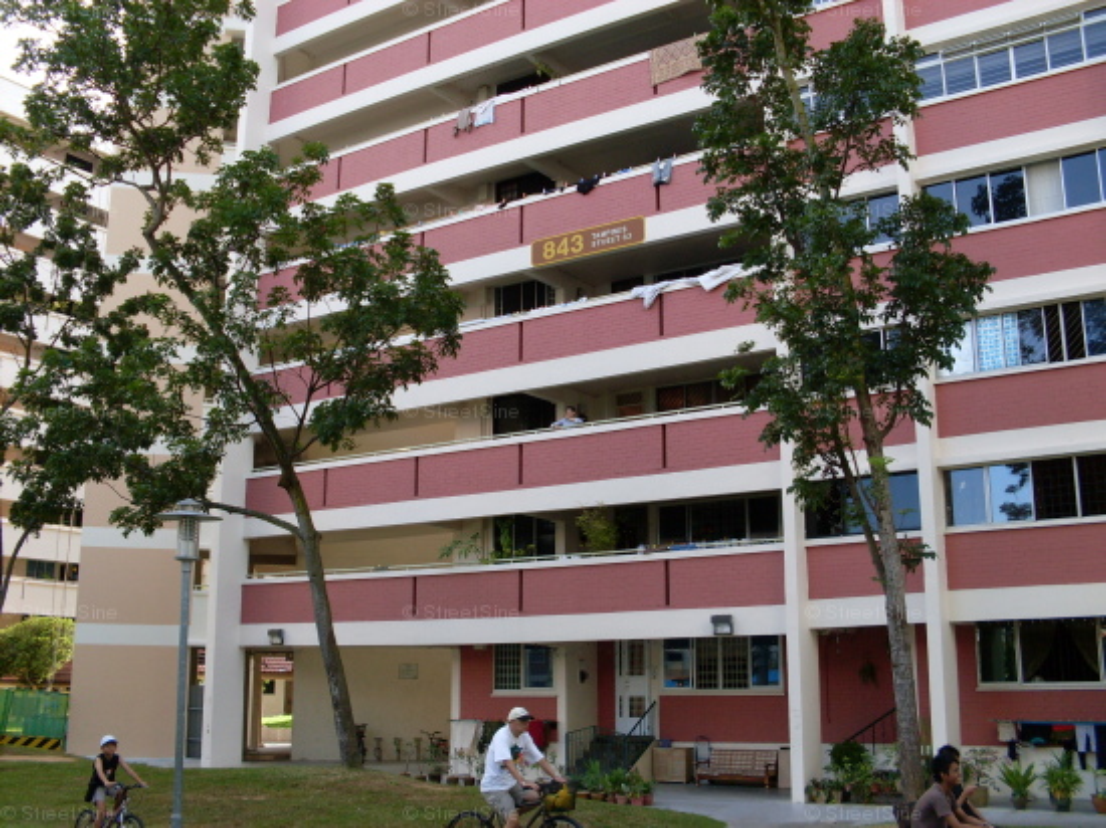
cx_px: 553
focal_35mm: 38
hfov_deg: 49.0
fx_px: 1214
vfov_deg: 37.7
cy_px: 414
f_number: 2.8
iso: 80
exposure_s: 1/350
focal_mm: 6.3
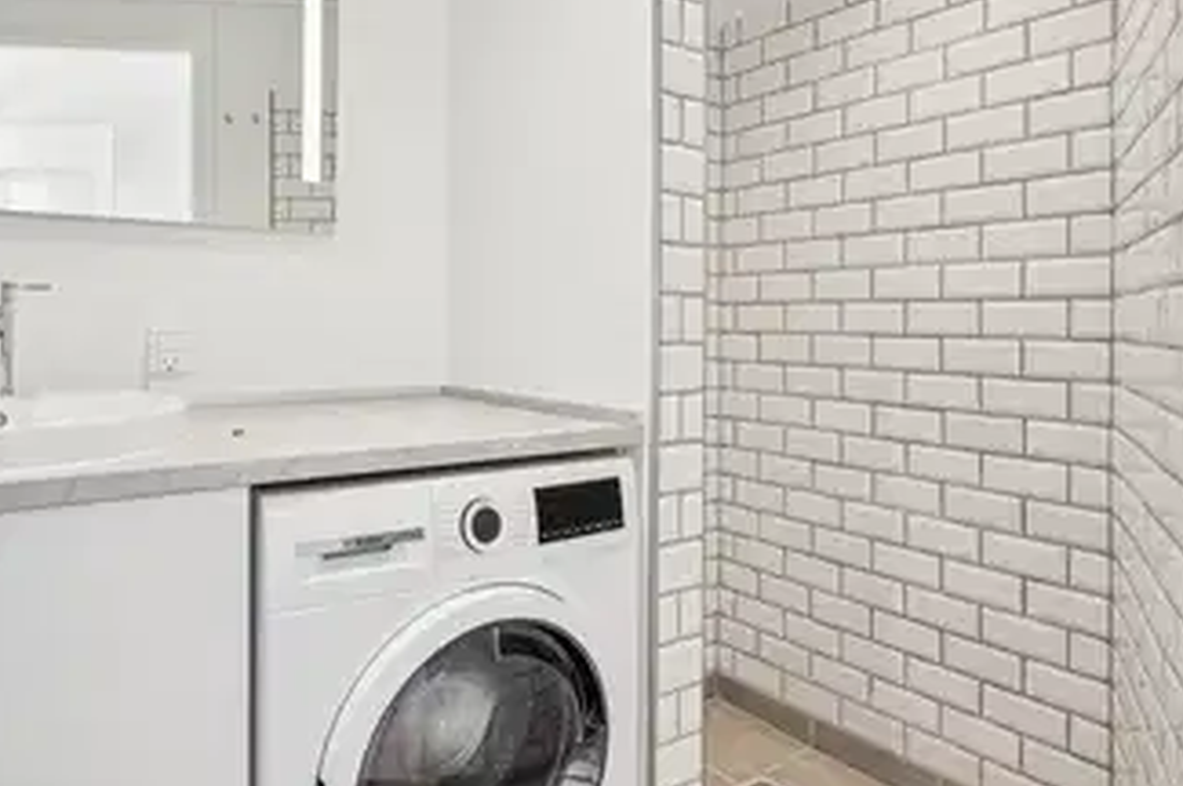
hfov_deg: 77.3
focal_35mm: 22
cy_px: 328
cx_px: 448
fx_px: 722
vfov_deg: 56.8
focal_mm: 11.5
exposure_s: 1/30
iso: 800
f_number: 8
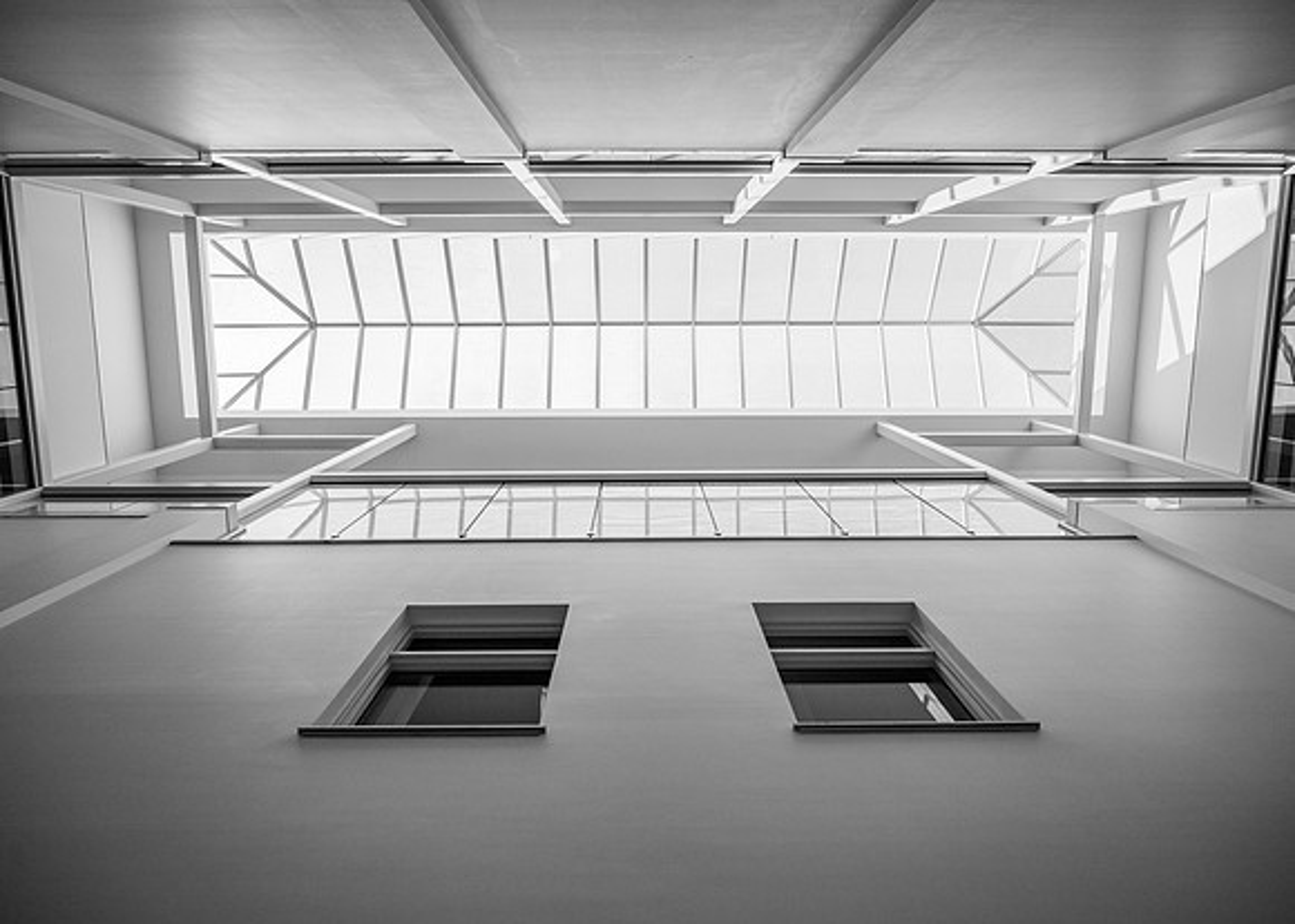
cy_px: 462
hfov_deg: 69.7
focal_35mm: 25
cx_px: 657
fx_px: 929
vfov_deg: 52.9
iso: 250
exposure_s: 1/1250
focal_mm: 24
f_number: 4
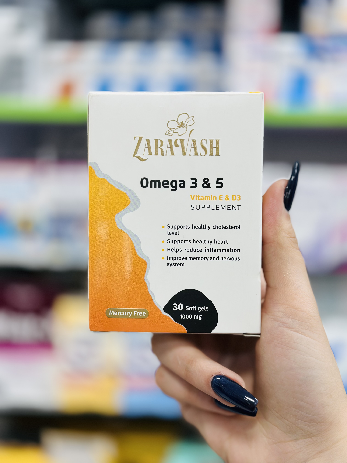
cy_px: 232
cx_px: 174
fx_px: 642
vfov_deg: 39.7
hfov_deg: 30.3
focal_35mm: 48
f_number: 1.78
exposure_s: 1/100
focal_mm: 6.86
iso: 80
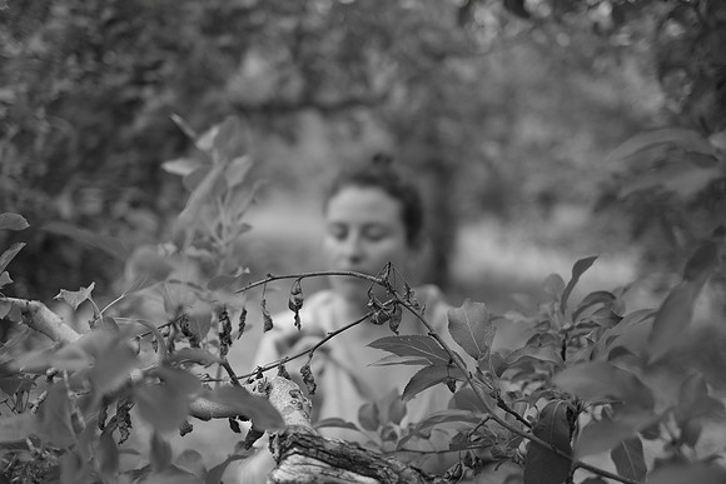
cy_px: 242
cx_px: 363
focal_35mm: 53
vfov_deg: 25.5
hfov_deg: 37.5
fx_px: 1069
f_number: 1.4
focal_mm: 35
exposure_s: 1/480
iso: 200
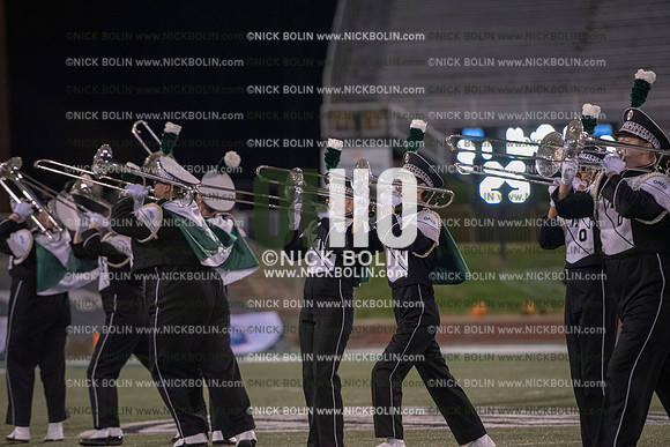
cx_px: 335
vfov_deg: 7.0
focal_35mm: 195
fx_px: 3630
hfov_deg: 10.5
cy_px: 224
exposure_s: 1/1250
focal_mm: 195
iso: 5000
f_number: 3.2
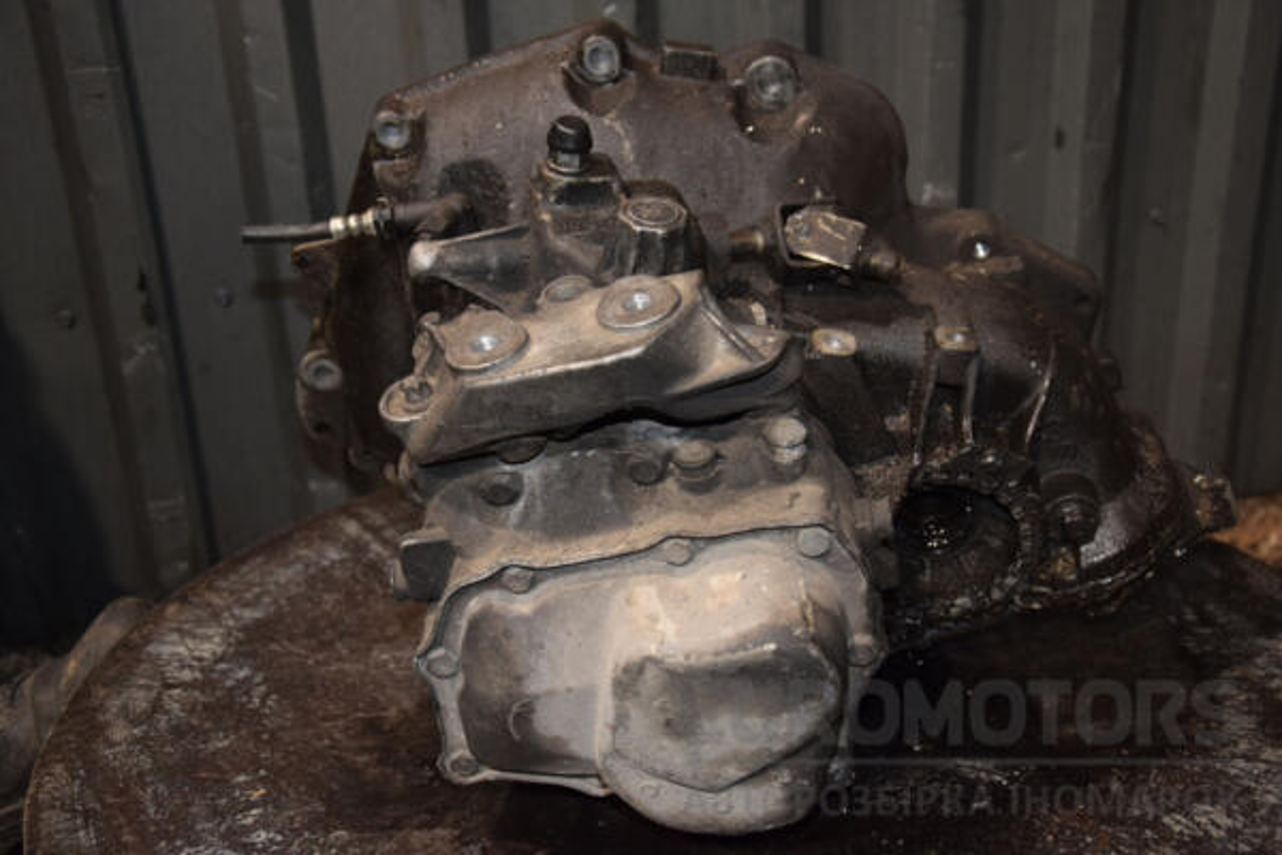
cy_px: 428
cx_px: 641
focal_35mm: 48
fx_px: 1709
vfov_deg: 28.1
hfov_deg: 41.1
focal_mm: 32
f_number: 5
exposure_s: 1/60
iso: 800
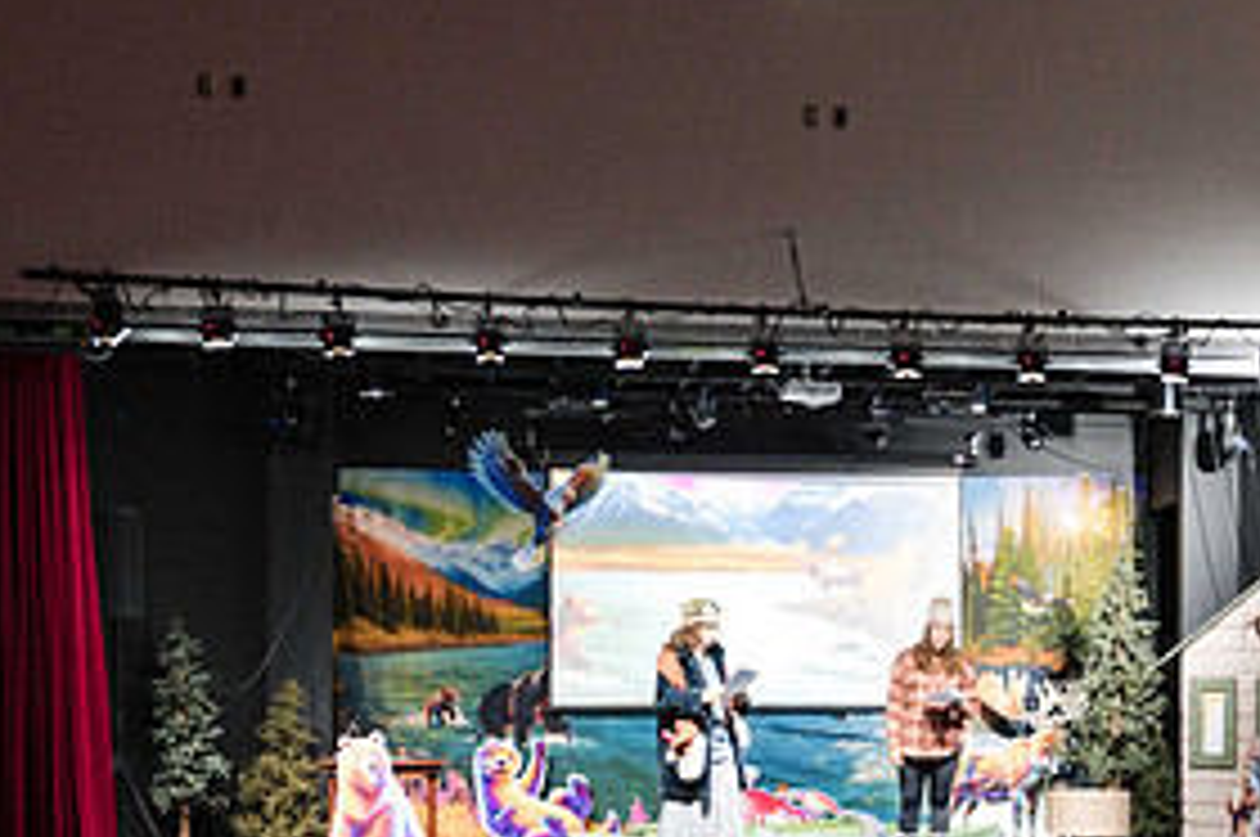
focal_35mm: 66
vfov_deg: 20.2
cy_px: 730
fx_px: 2307
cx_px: 972
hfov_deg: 30.0
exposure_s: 1/80
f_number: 4
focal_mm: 30
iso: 3200
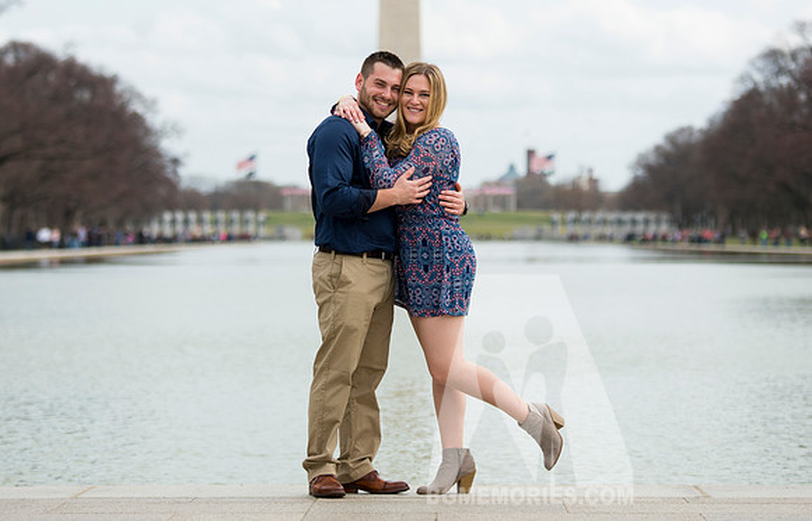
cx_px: 414
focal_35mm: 158
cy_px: 157
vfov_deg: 8.5
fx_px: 3516
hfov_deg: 13.2
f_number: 3.5
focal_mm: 105
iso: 160
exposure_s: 1/1250
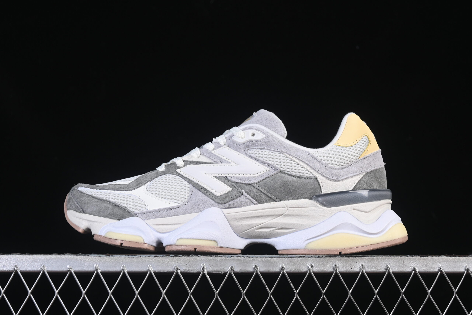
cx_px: 236
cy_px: 158
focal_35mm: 75
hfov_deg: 27.0
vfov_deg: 18.2
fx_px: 983
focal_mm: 50
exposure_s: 1/80
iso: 160
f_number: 8
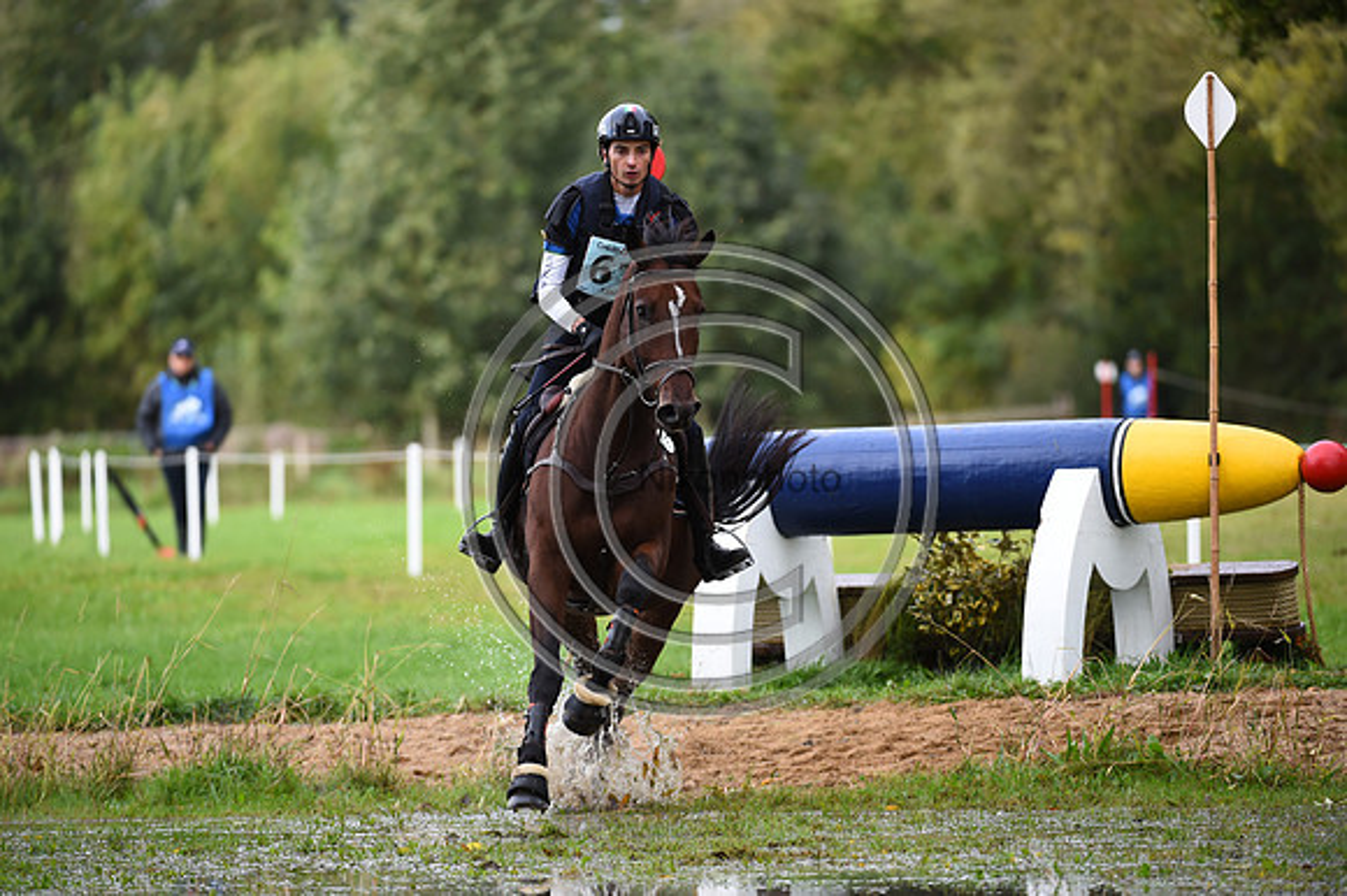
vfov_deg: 4.6
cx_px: 674
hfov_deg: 6.9
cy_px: 448
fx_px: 11218
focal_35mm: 300
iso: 1100
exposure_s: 1/1000
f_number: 4.5
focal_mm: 300
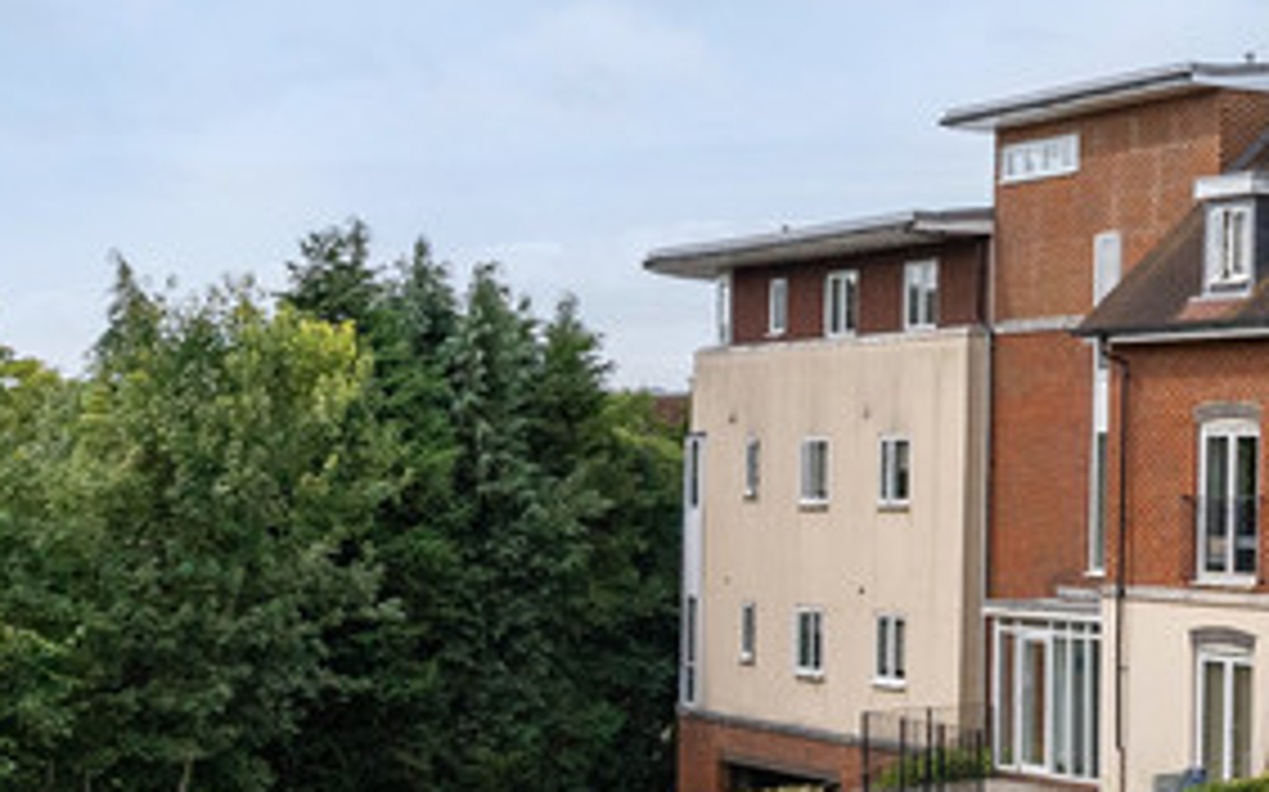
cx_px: 1742
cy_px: 414
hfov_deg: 23.4
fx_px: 2622
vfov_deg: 17.2
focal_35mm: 76
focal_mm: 20.5
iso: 1000
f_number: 7.1
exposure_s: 1/3200
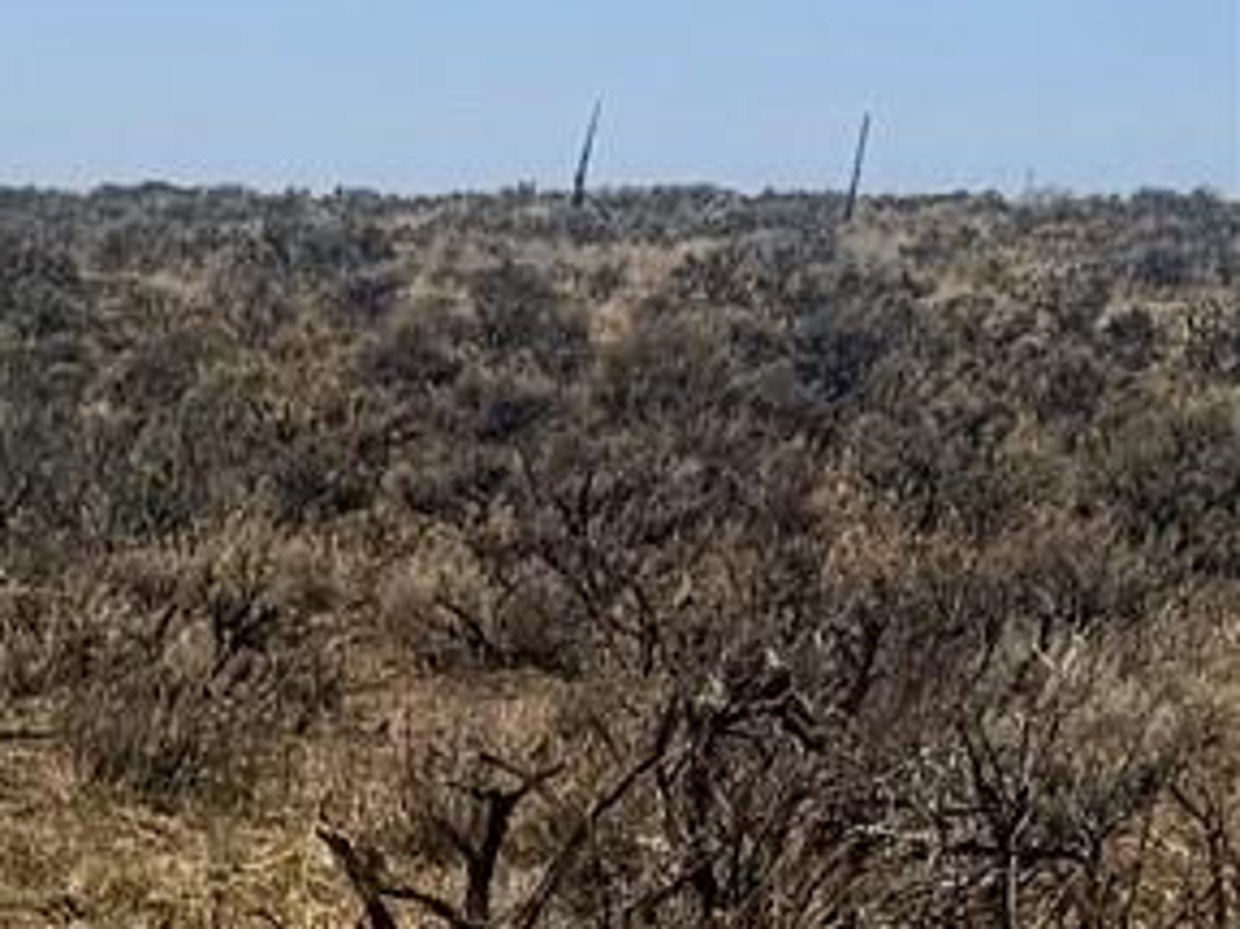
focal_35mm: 134
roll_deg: -2.5
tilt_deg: -19.2
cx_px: -2212
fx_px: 4798
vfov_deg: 10.3
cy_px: 1750
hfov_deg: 11.0
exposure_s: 1/5348
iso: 80
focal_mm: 6.76
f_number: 1.78
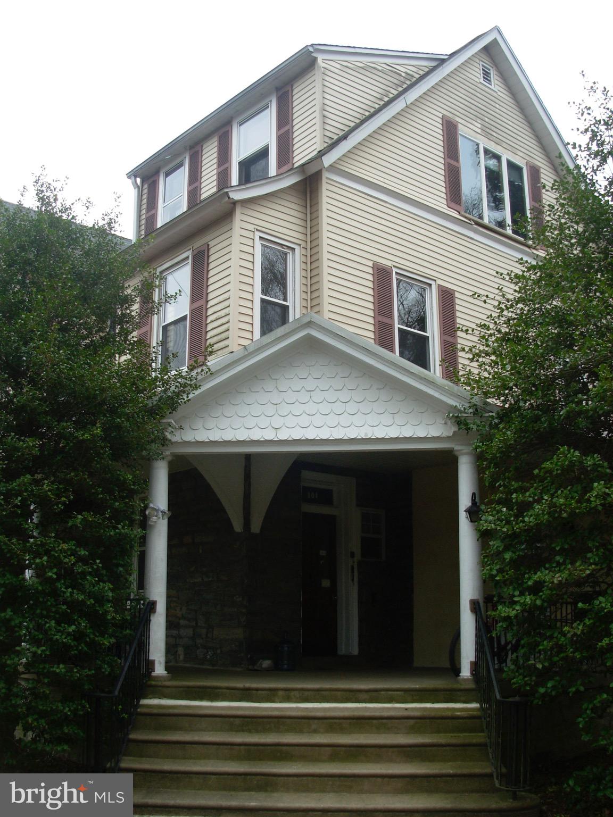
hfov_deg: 37.7
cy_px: 408
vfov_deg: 49.0
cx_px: 306
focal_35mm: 38
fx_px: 897
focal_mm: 6.3
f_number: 2.9
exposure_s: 1/121
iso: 50
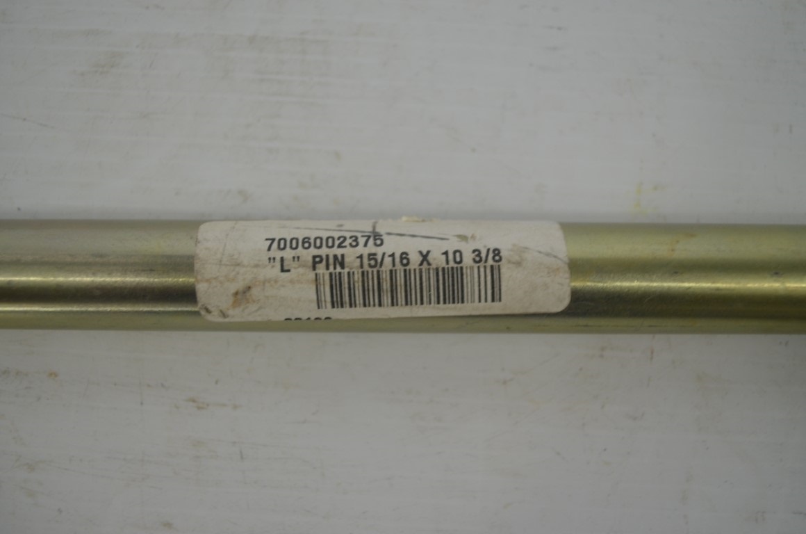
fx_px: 804
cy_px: 267
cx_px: 403
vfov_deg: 36.7
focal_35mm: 36
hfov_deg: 53.2
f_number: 4.5
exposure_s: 1/80
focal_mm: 24
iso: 400
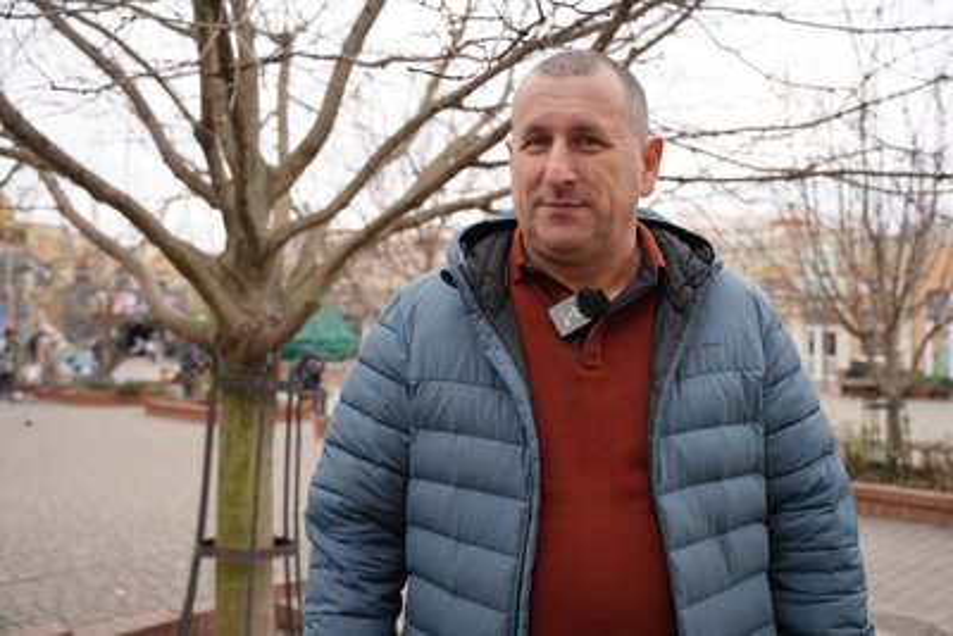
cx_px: 476
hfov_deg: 57.2
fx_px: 874
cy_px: 318
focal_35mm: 33
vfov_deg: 40.0
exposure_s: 1/160
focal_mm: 33
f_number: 4
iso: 160
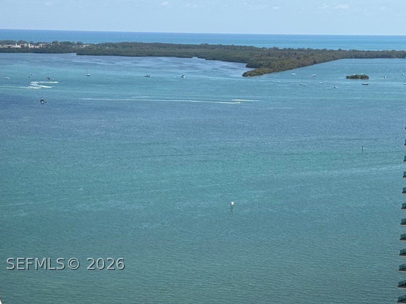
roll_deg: -0.2
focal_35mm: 85
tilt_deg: -13.3
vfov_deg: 17.2
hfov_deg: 22.9
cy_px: 264
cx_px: 262
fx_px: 997
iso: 80
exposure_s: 1/7143
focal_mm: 6.76
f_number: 1.78
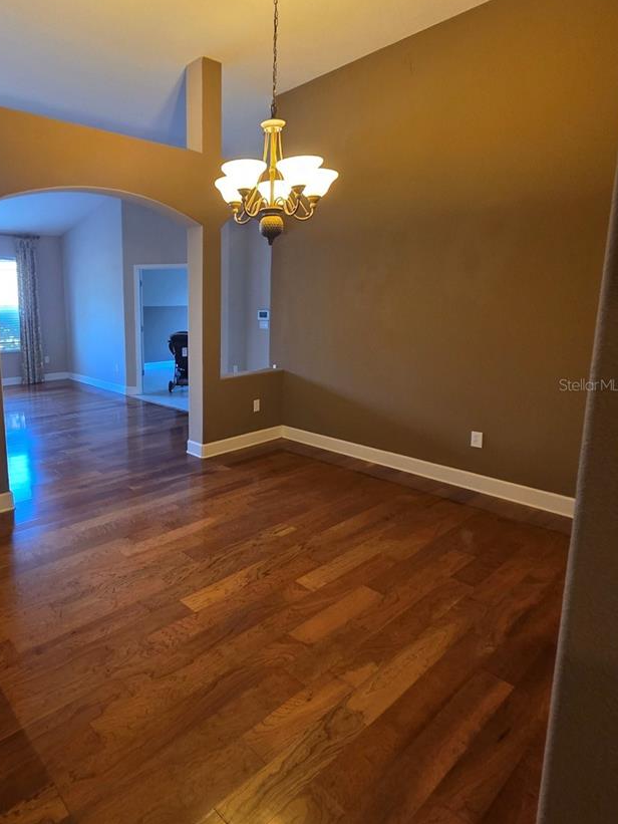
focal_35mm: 19
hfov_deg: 65.7
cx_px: 179
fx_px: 452
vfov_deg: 84.5
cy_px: 384
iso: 320
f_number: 1.9
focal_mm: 2.2
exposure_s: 1/60
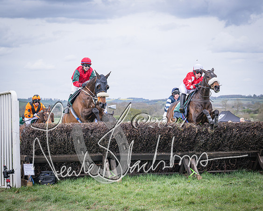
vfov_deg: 14.9
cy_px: 99
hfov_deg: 18.6
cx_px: 141
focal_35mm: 103
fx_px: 802
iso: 400
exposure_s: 1/800
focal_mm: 70
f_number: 5
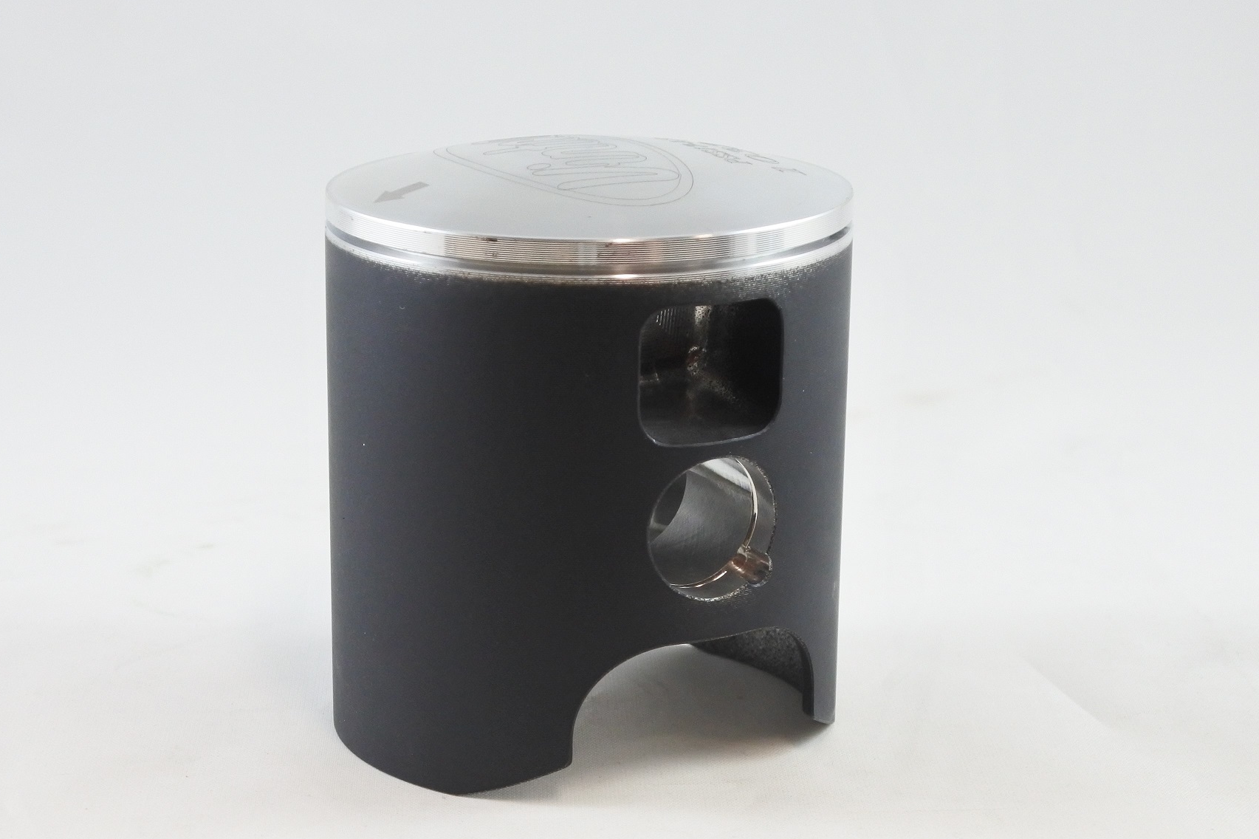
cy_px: 466
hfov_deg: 33.9
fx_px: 2063
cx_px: 589
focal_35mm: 59
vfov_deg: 23.0
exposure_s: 1/125
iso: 720
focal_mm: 19.7
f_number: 4.5
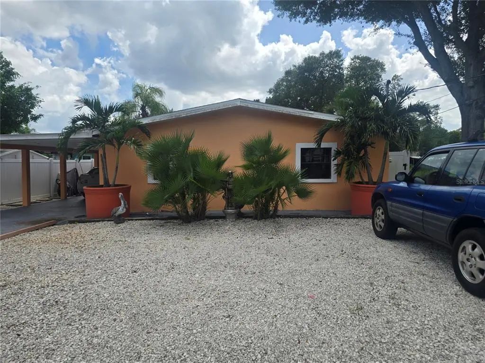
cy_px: 182
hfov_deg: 73.9
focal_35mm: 23
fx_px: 322
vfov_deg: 58.9
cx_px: 242
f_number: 1.7
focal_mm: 6.3
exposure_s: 1/801
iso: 12
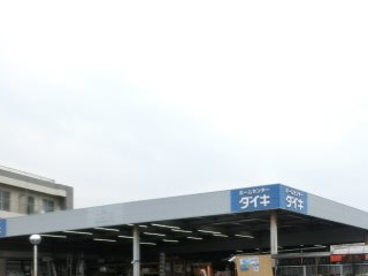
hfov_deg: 36.1
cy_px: 252
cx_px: 360
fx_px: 510
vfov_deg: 29.0
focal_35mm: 48
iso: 80
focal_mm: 4.24
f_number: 3
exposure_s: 1/500
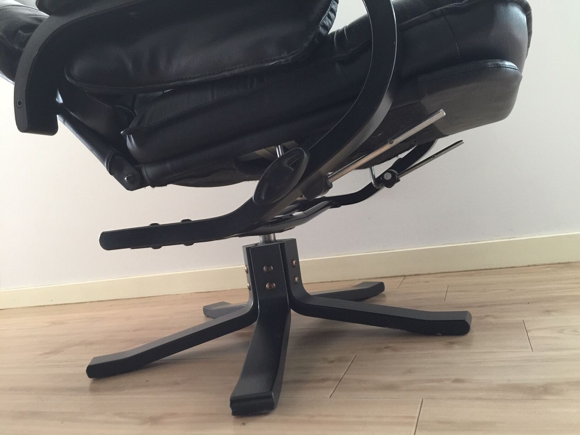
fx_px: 486
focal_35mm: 29
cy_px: 218
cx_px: 290
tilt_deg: -2.5
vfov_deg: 48.2
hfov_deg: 61.7
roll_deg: +7.7
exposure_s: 1/8
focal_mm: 4.15
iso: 125
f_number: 2.2
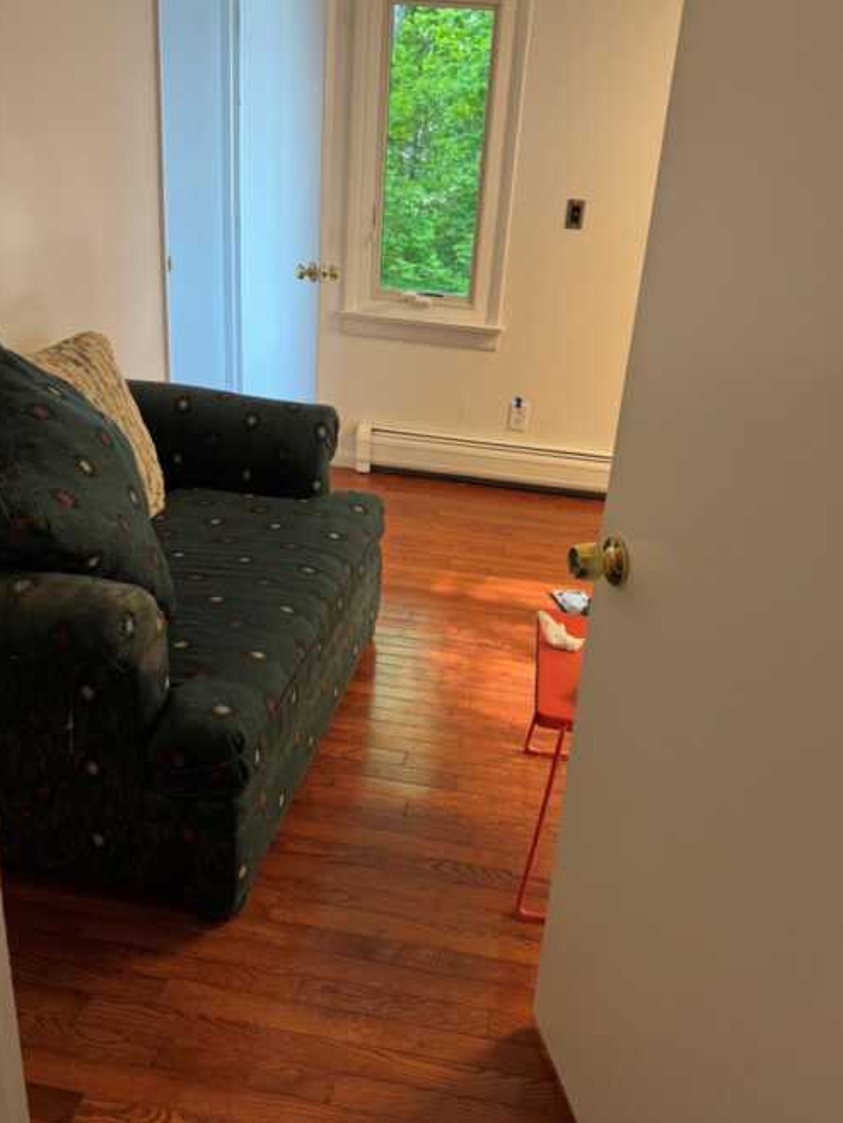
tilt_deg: -19.6
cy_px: 515
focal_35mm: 28
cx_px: 430
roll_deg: -5.3
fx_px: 909
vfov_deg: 63.3
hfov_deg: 49.8
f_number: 1.78
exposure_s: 1/60
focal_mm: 6.76
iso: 200
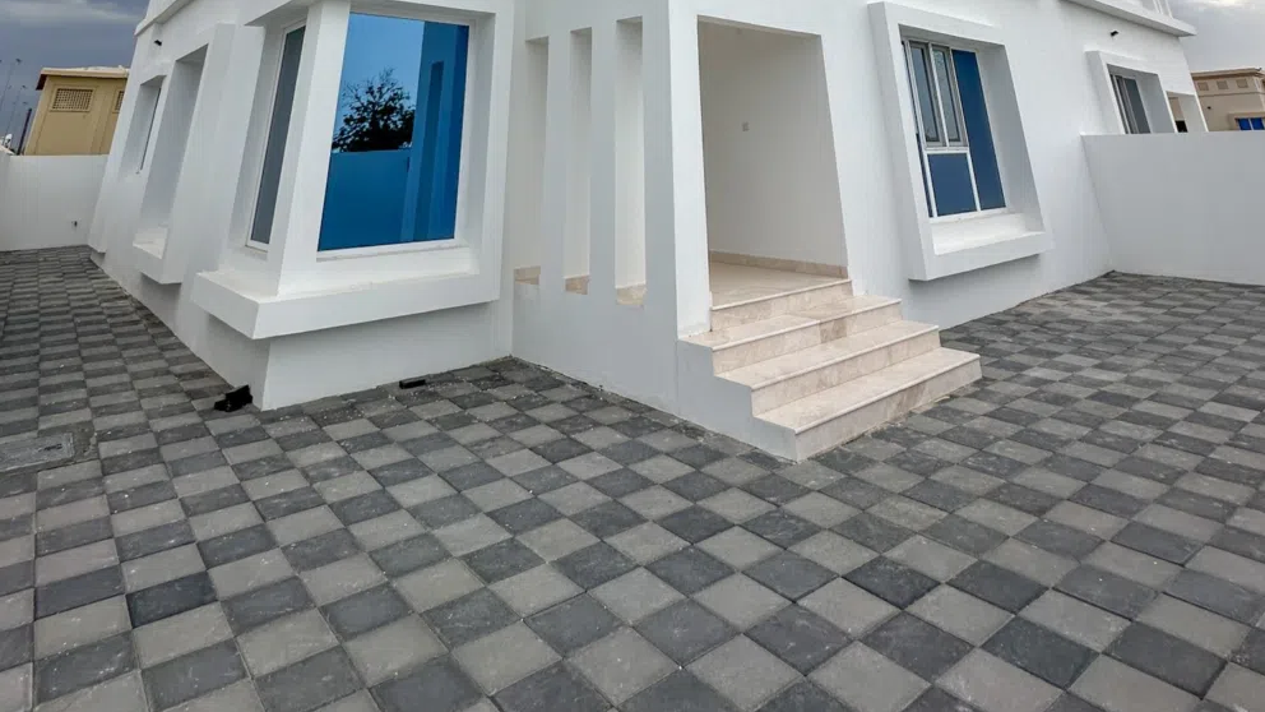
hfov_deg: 83.8
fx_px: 704
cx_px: 632
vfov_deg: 39.6
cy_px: -131
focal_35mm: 21
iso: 50
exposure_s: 1/2800
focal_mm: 2.22
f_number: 2.2
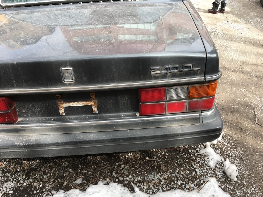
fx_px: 220
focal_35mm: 29
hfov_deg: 61.7
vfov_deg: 48.2
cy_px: 98
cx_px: 132
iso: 25
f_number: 2.2
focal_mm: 4.15
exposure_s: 1/245
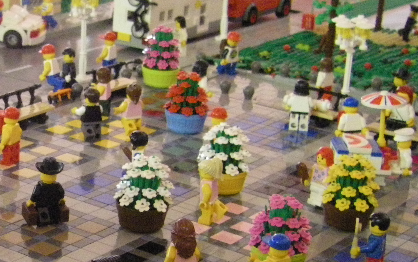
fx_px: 1219
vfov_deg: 12.2
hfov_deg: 19.1
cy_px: 192
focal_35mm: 107
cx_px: 32
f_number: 3.6
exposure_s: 1/15
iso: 800
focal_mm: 7.6
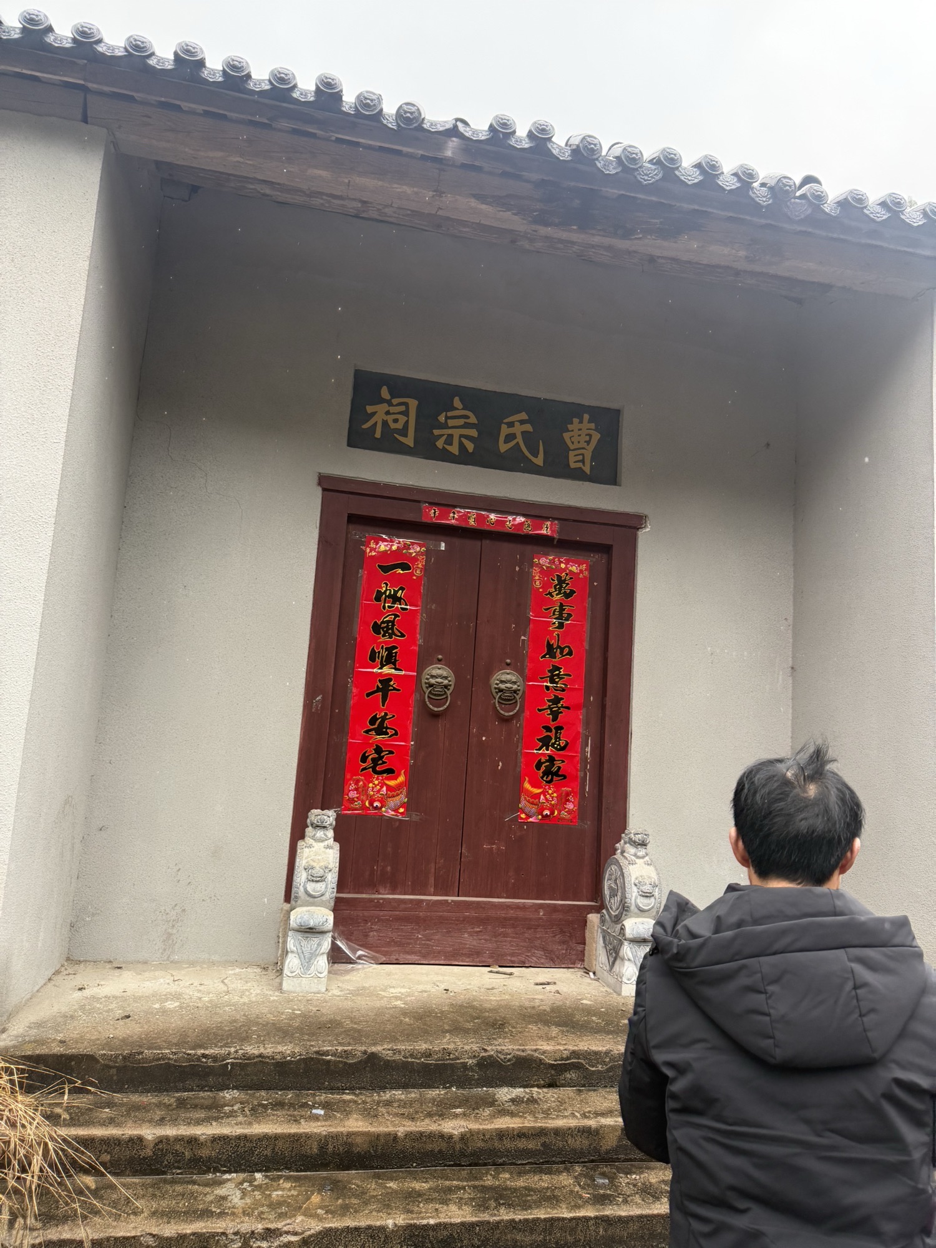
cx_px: 468
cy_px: 624
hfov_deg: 56.8
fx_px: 865
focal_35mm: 24
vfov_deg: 71.6
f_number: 1.78
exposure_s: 1/161
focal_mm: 6.76
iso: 200
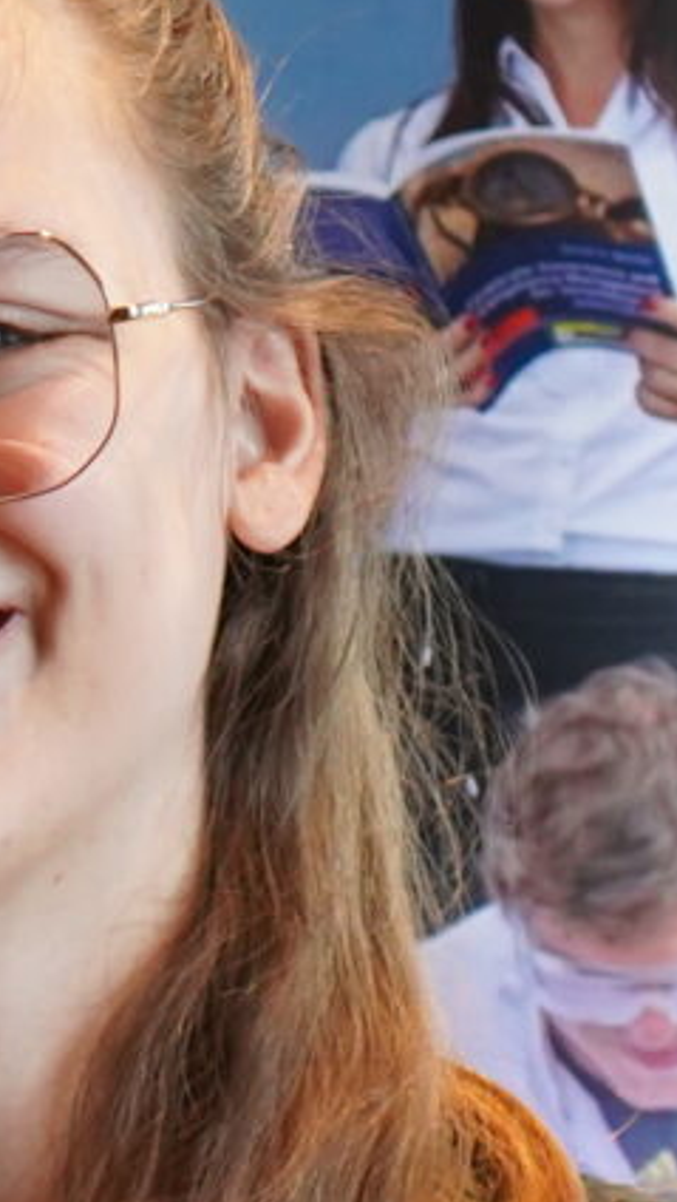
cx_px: -567
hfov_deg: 5.6
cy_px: 1566
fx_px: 6850
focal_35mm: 215
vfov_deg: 9.8
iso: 1600
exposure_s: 1/160
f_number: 4
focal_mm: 34
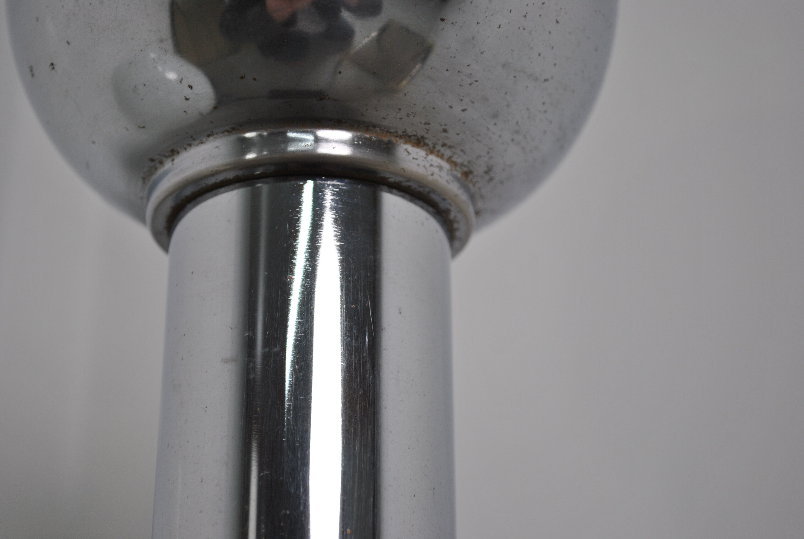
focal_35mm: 66
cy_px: 270
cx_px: 402
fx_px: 1476
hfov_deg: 30.5
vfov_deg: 20.7
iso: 200
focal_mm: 44
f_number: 5.3
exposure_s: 1/60
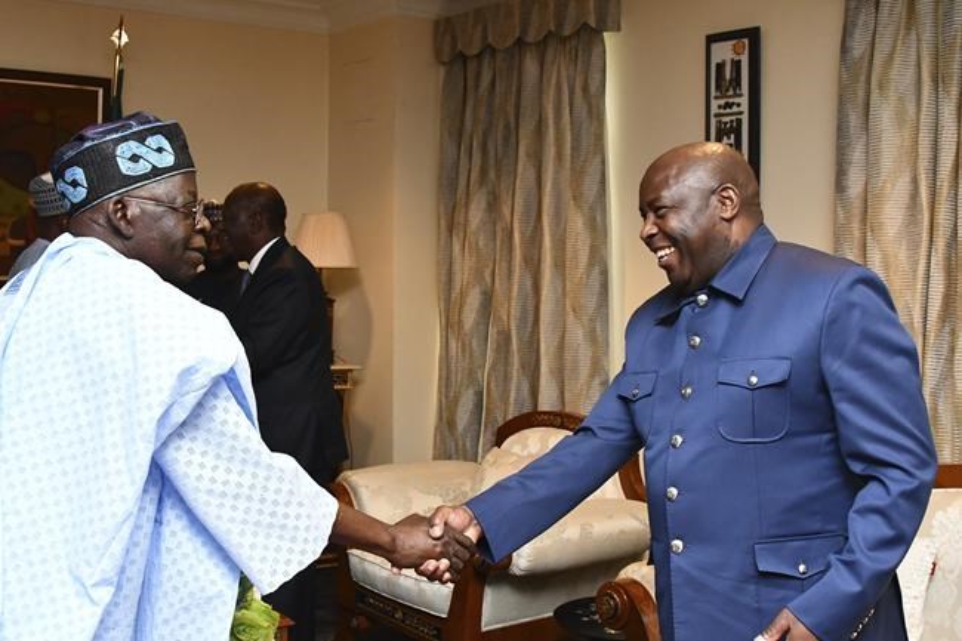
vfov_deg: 31.9
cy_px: 320
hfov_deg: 46.4
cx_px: 481
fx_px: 1122
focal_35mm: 42
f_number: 8
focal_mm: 28
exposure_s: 1/160
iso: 5000
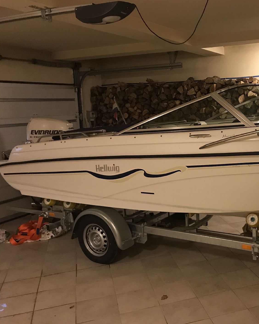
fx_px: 354
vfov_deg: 49.1
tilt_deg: -9.0
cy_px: 160
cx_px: 216
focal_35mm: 37
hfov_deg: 38.3
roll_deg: +2.3
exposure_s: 1/6
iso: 100
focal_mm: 3.99
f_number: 1.8
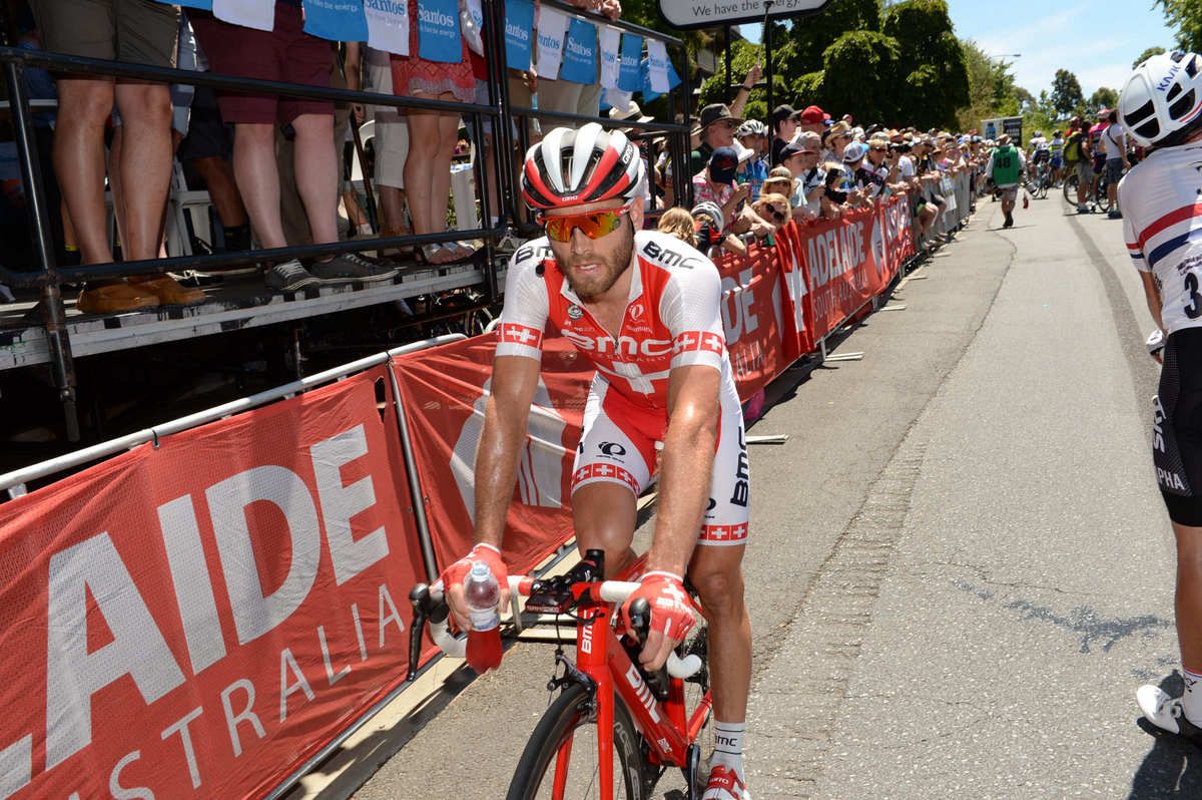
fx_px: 1134
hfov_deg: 55.8
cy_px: 400
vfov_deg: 38.8
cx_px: 601
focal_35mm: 34
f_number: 9
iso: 200
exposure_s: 1/250
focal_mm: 34
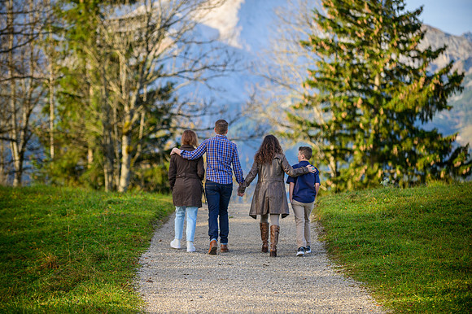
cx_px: 236
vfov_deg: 9.1
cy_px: 157
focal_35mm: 150
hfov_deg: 13.7
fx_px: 1965
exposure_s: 1/640
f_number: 3.2
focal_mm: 150
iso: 100
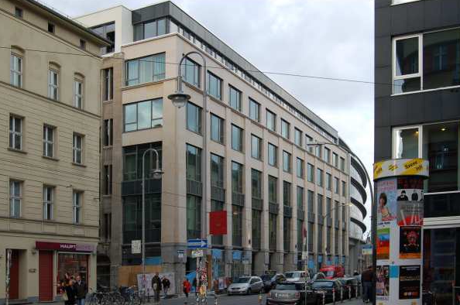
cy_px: 168
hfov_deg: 44.5
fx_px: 561
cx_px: 245
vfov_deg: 30.4
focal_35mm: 44
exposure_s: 1/160
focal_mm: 26
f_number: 6.3
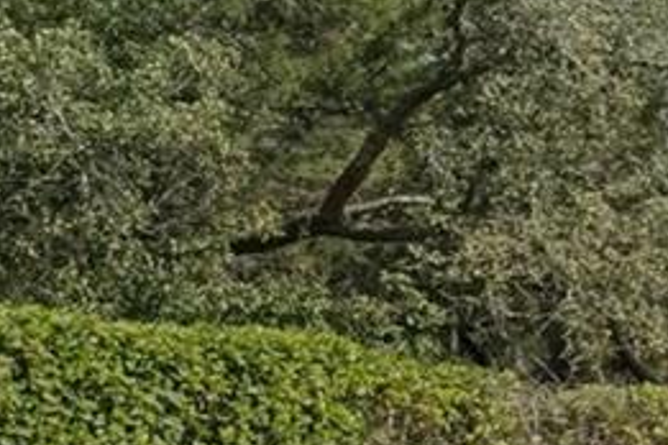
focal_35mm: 138
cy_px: 368
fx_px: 2562
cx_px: 2001
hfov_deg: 10.5
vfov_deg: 9.9
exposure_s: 1/1000
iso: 1000
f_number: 8
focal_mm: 15
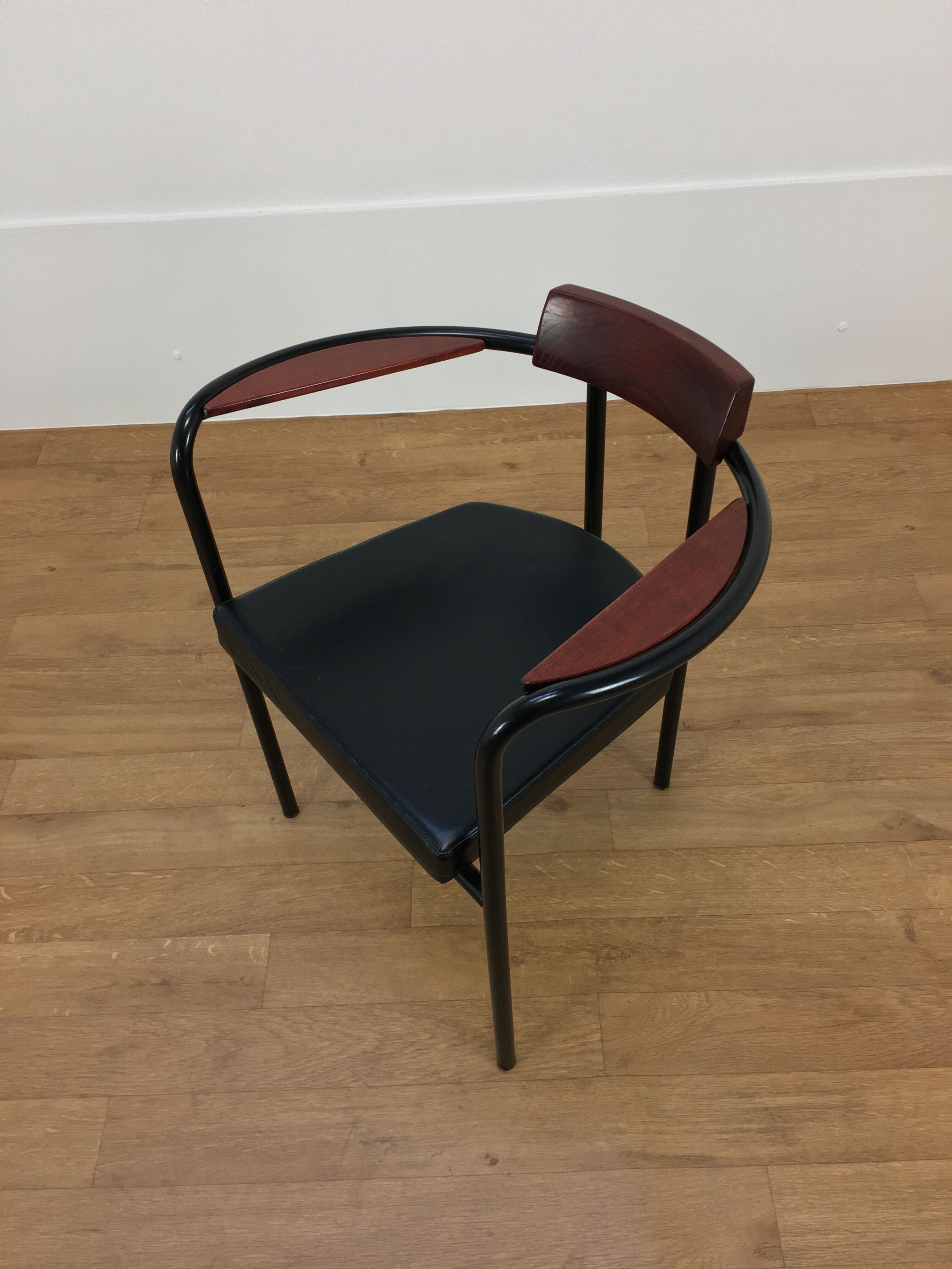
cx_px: 476
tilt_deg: -46.8
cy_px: 634
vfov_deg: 61.7
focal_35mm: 29
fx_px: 1063
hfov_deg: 48.2
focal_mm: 4.15
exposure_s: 1/33
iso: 40
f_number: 2.2
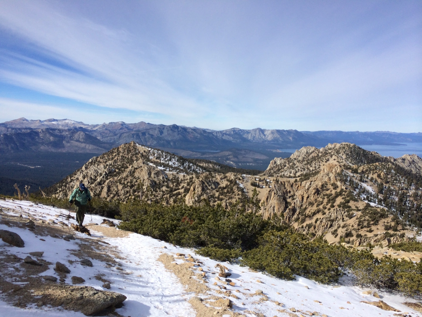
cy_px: 158
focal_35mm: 30
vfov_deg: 46.8
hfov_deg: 60.0
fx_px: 366
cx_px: 211
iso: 40
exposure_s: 1/2933
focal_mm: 4.12
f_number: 2.2
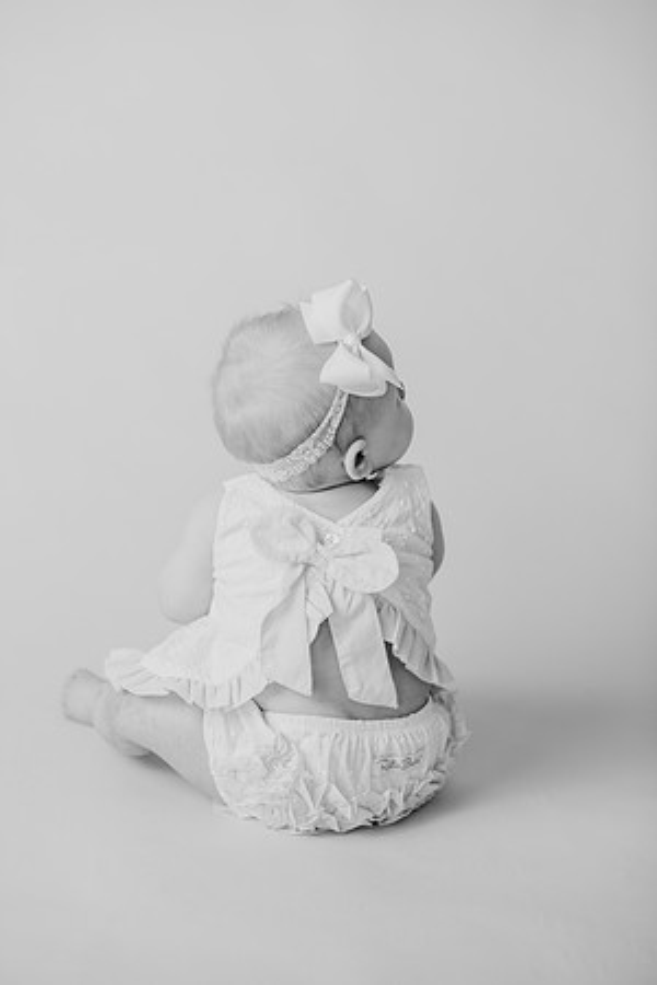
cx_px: 328
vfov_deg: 23.9
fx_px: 2327
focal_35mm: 85
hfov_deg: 16.1
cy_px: 492
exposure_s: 1/160
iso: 100
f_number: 2.8
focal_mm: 85
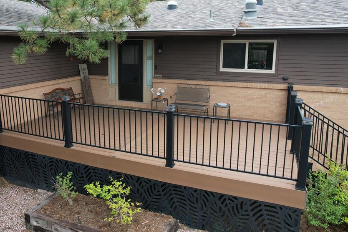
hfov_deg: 67.1
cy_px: 91
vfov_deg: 47.6
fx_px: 261
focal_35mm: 27
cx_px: 150
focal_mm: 8.38
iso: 120
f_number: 2.8
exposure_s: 1/60
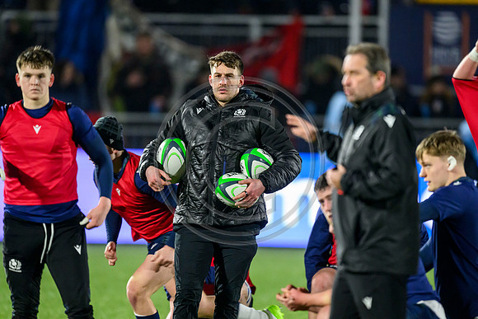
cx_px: 239
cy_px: 160
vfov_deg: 2.5
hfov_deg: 3.7
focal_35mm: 560
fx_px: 7437
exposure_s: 1/500
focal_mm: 560
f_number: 4
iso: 8000
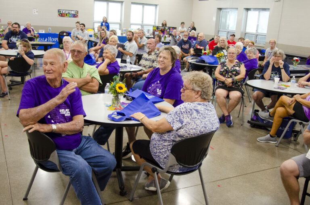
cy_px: 102
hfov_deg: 53.2
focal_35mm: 36
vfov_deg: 36.7
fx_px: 309
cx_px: 155
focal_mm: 24
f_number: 3.5
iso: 1250
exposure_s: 1/200
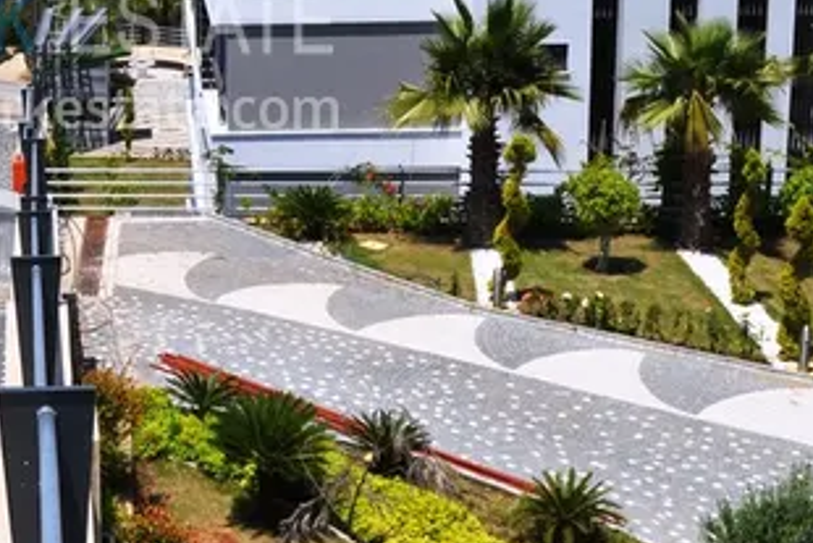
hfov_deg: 26.0
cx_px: 13
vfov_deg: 18.1
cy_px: 34
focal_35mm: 74
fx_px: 1672
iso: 200
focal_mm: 18
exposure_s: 1/500
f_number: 11
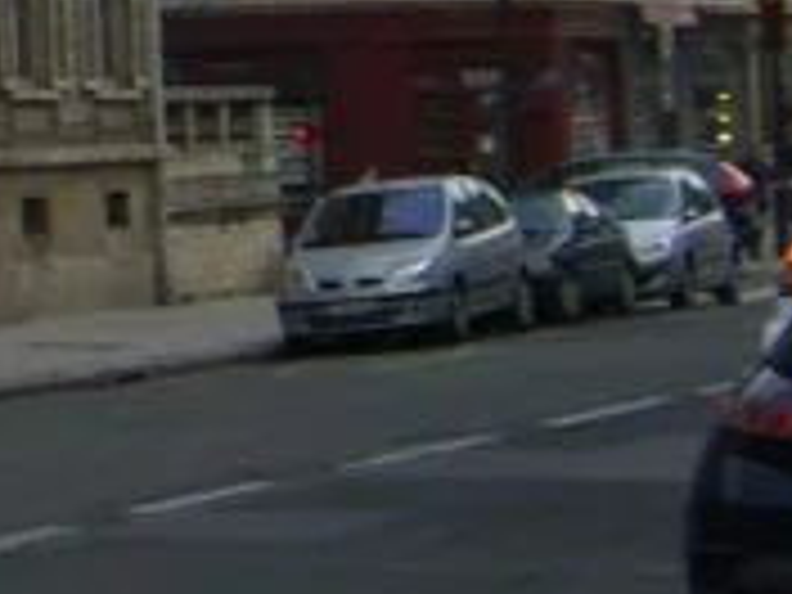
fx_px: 5056
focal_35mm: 221
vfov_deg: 6.6
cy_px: -414
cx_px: -1166
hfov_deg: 8.2
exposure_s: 1/320
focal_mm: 7.9
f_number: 4
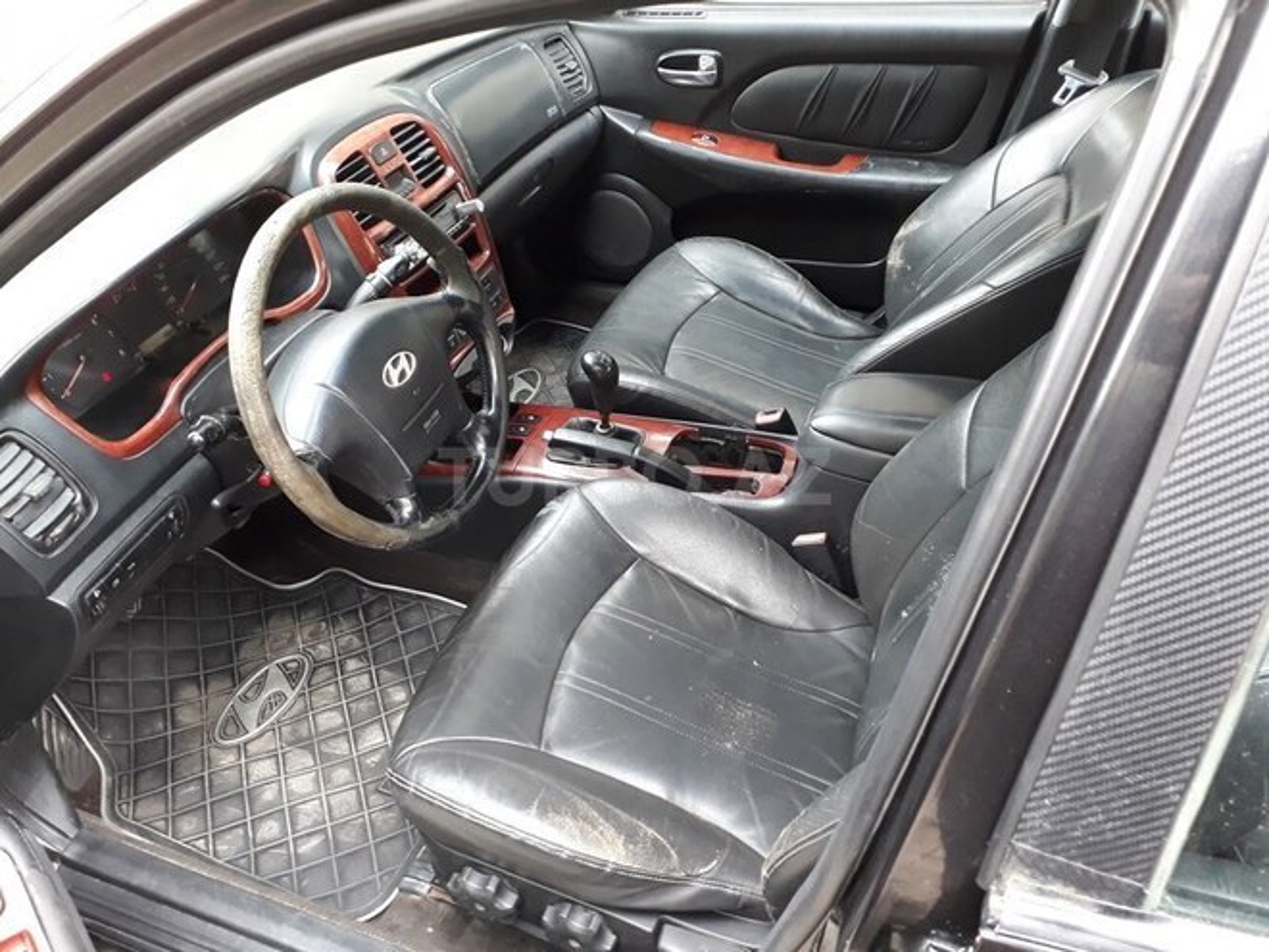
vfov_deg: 51.4
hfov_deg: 65.3
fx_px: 990
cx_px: 634
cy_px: 476
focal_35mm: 27
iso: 160
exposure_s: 1/25
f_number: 1.9
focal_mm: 3.6
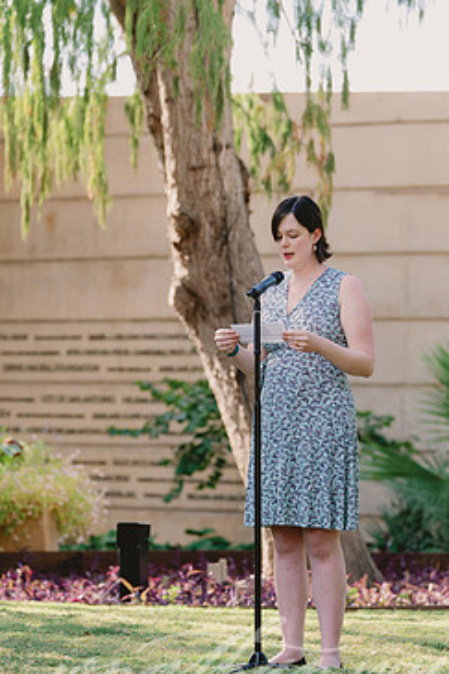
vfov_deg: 10.8
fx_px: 3576
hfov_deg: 7.2
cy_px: 331
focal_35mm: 191
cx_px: 231
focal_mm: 155
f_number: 4
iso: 200
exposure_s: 1/250
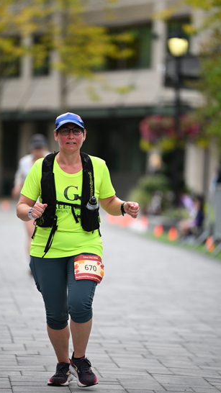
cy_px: 197
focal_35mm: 211
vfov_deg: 10.2
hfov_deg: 5.8
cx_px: 94
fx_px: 2199
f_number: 2.8
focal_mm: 200
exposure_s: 1/5000
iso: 1600
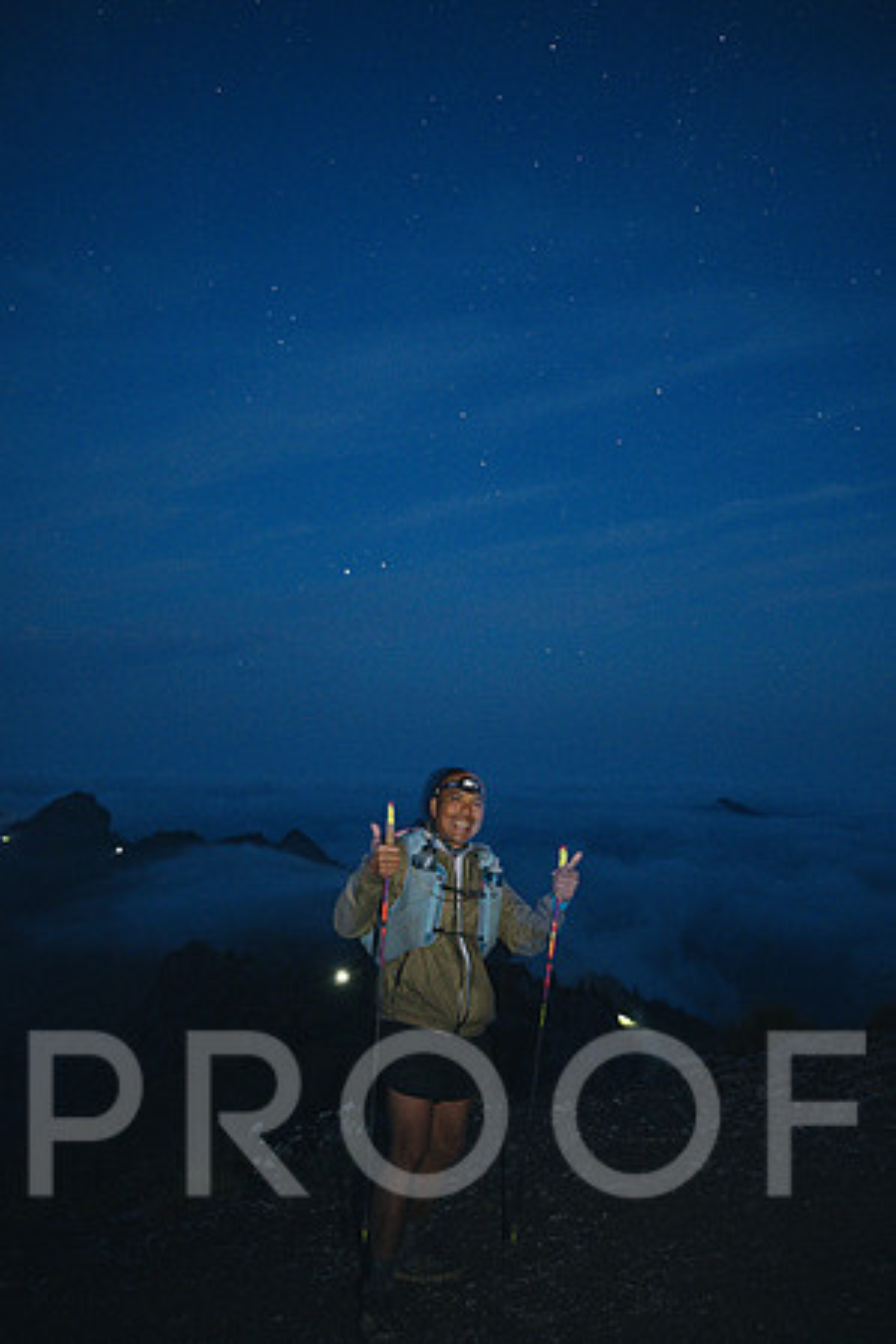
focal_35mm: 27
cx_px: 448
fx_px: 1008
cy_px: 672
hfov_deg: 47.9
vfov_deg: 67.4
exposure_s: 3
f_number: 2.8
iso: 4000
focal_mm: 27
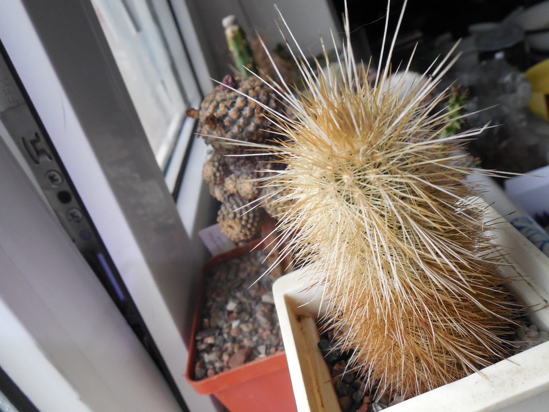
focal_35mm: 31
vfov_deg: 45.4
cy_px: 206
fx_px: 492
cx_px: 274
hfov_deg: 58.4
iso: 400
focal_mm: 5.6
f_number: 3.6
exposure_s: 1/20
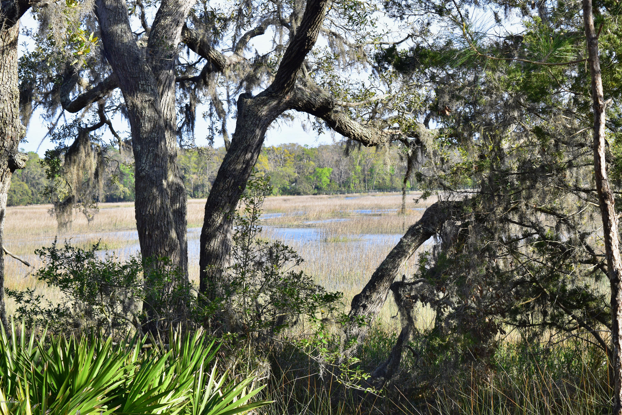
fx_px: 1192
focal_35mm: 69
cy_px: 208
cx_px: 311
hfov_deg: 29.2
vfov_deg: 19.7
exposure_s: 1/160
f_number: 9
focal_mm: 46
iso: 400
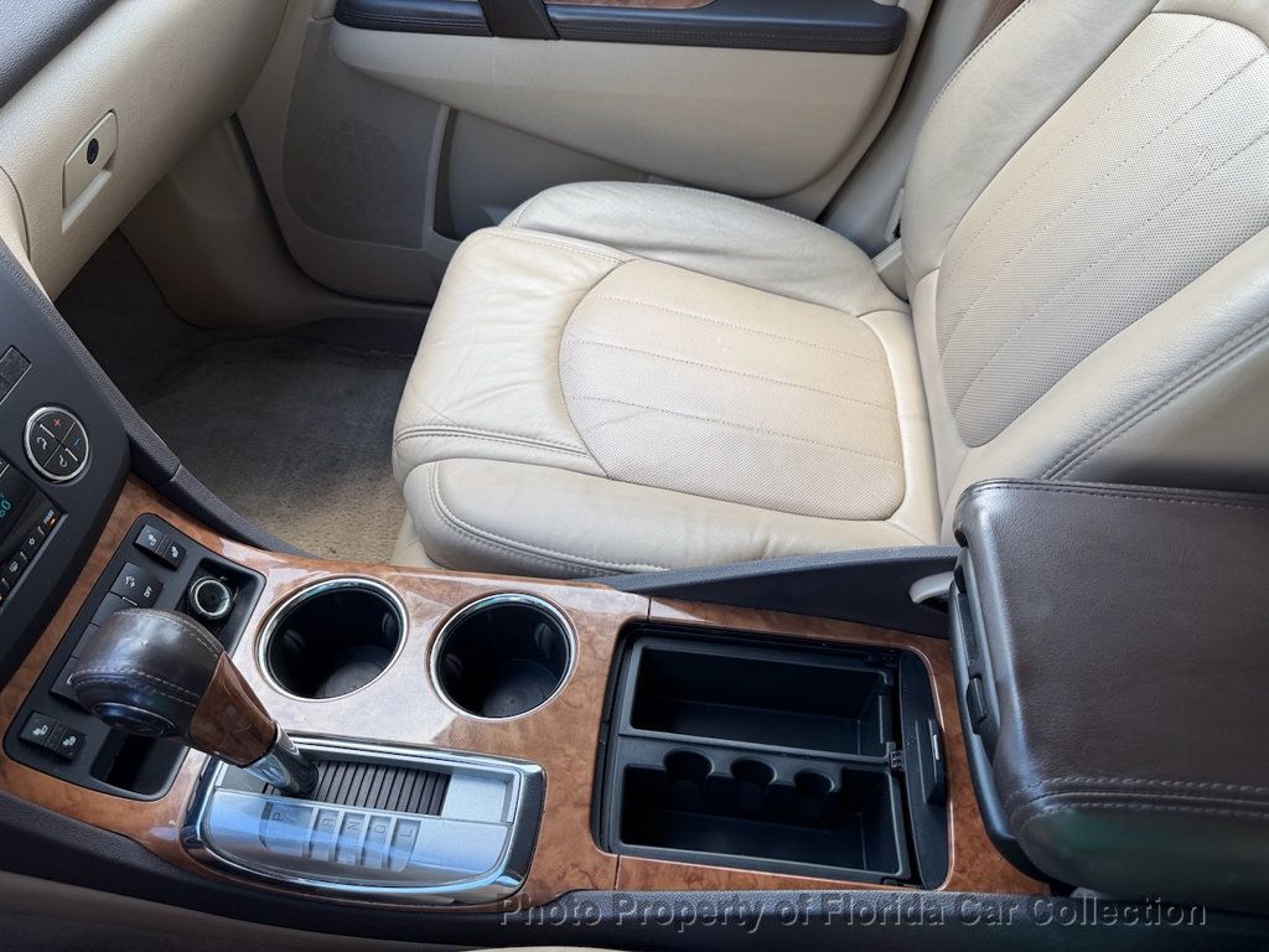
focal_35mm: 24
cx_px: 634
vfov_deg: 56.8
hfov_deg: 71.6
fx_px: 880
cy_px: 476
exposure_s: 1/167
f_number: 1.78
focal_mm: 6.76
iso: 64
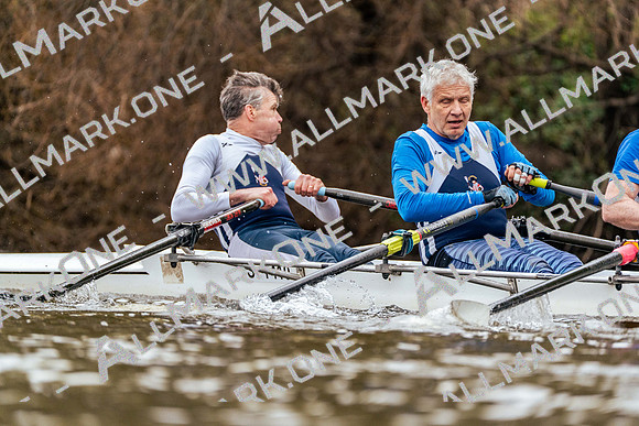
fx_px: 10652
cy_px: 213
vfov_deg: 2.3
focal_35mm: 600
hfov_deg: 3.4
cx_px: 320
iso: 2000
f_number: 6.3
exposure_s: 1/2000
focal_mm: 600
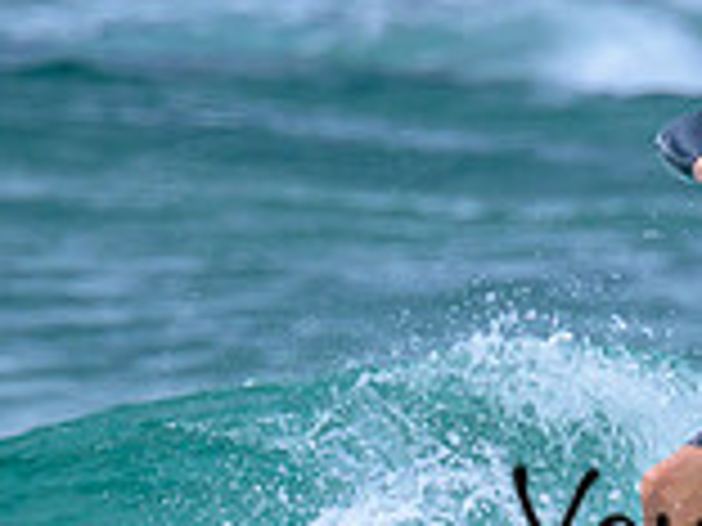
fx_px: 45670
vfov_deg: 0.7
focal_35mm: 2252
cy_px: 503
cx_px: 819
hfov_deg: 0.9
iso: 1000
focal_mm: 560
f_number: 8
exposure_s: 1/2000
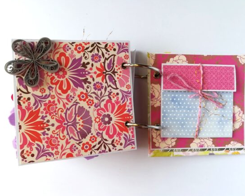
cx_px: 132
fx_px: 203
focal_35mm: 28
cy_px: 100
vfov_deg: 51.5
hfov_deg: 62.1
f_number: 2.2
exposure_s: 1/60
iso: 50
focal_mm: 3.83
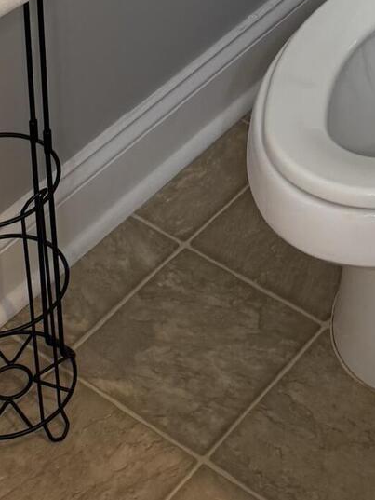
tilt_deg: -14.6
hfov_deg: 14.2
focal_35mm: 103
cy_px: -477
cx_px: 371
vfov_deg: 15.5
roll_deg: +0.6
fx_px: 1487
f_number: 1.78
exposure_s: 1/60
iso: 125
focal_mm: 6.76
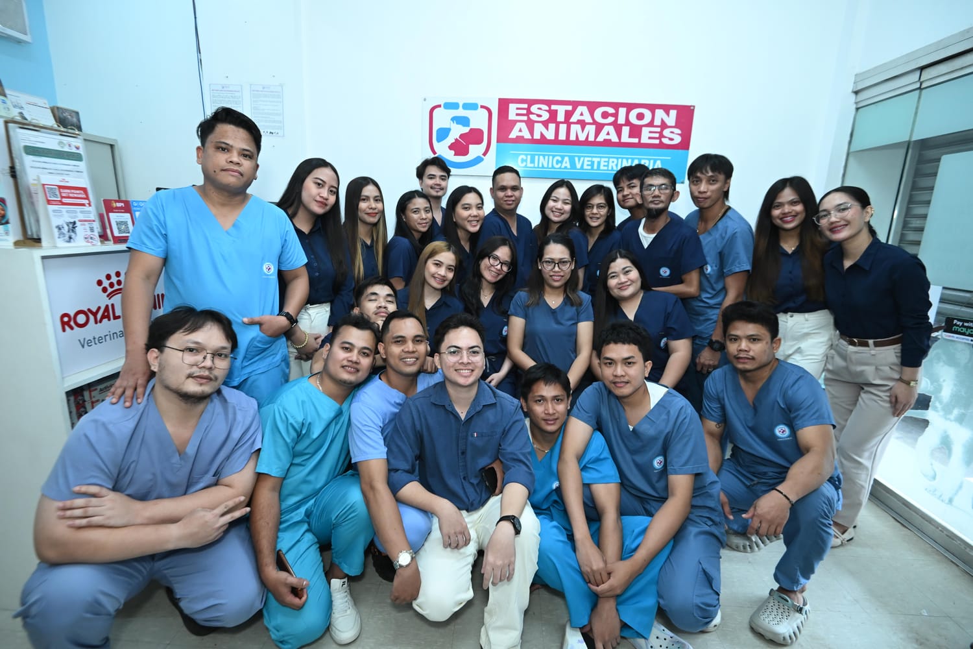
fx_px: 432
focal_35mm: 16
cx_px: 486
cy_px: 324
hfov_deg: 96.7
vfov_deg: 73.7
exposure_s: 1/160
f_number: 4
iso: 2500
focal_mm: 16
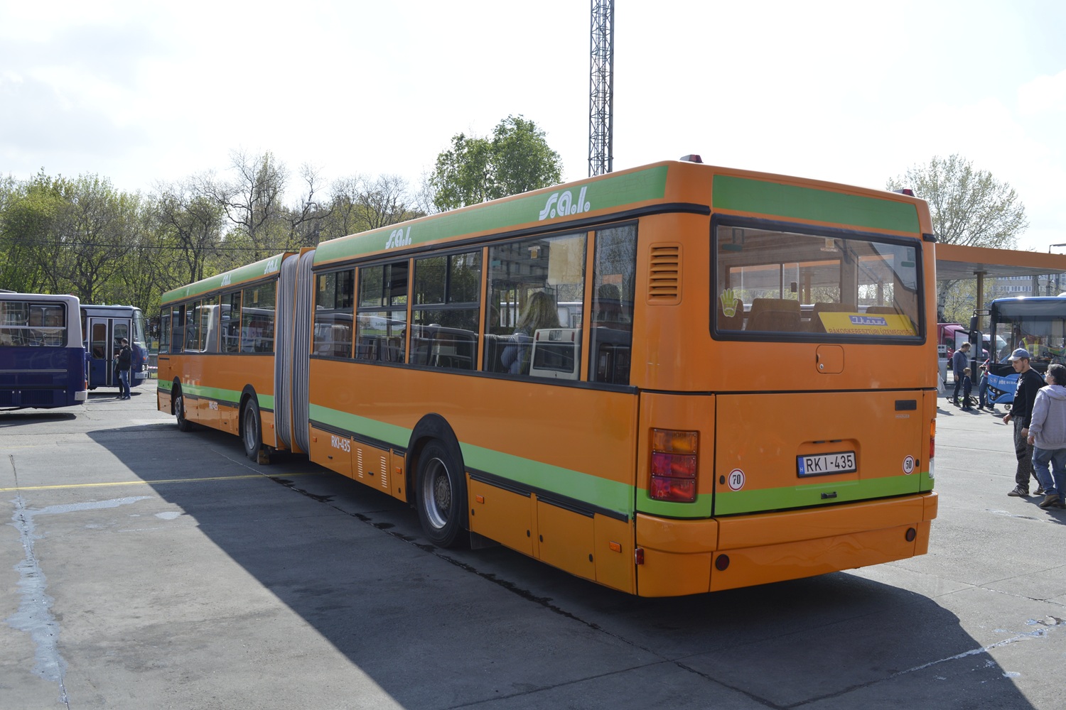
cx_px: 533
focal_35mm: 32
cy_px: 355
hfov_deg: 59.5
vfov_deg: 41.7
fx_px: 933
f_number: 8
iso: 100
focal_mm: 21
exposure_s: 1/250
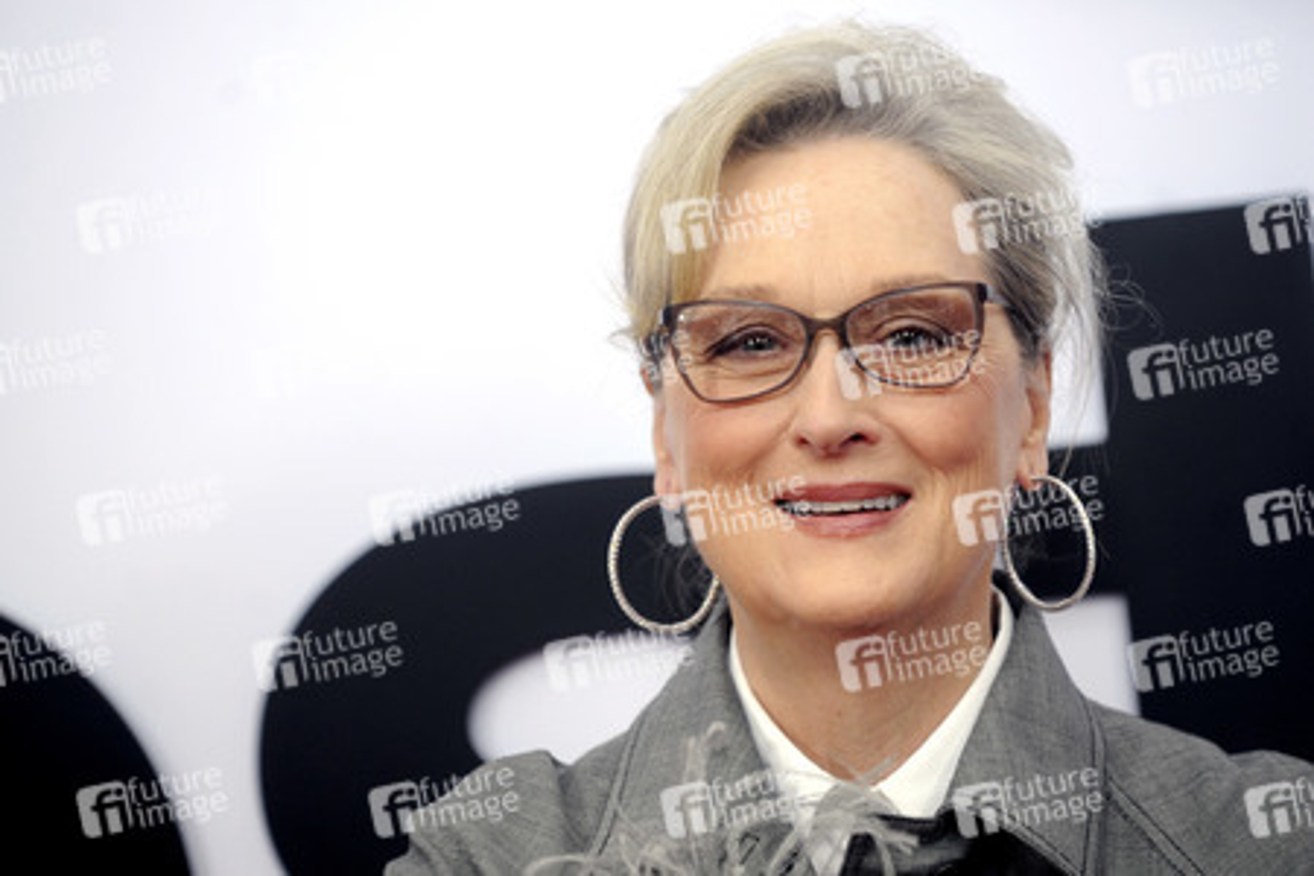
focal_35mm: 175
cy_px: 438
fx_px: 6387
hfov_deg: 11.7
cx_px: 657
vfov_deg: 7.8
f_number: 4
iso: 1600
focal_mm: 175
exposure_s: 1/800
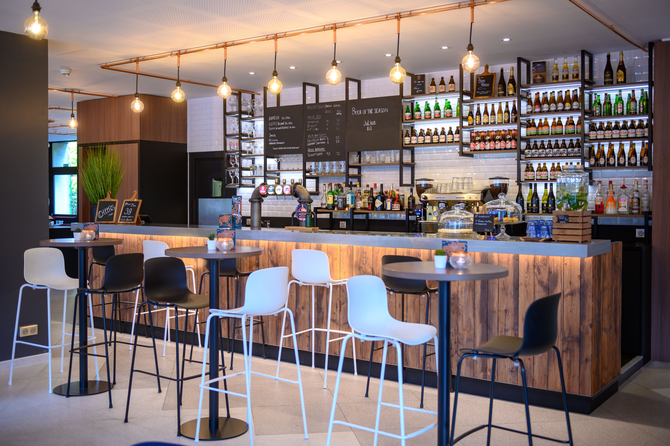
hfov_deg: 50.7
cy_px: 223
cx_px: 335
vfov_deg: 35.1
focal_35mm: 38
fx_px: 707
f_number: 2.8
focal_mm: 38
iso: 280
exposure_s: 1/40
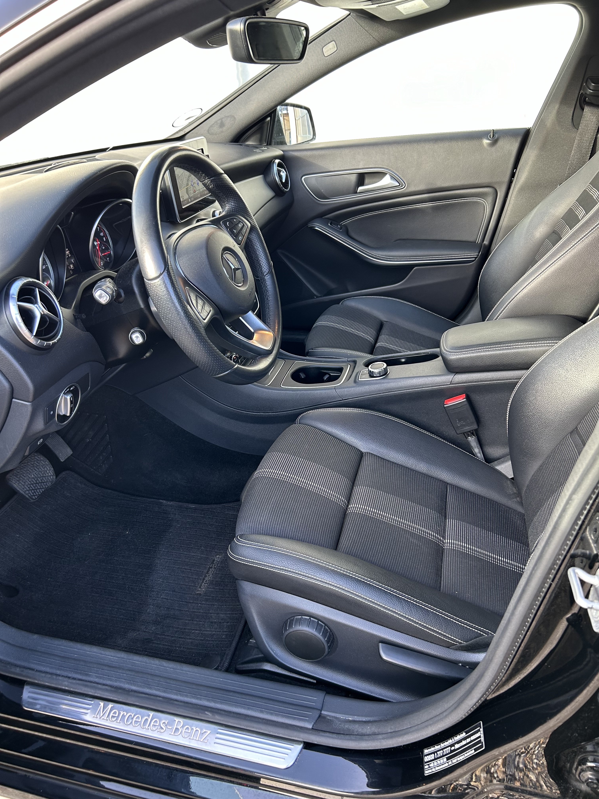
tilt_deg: -29.9
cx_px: 300
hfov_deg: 53.1
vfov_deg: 67.3
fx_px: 600
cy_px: 400
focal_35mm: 26
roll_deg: +2.4
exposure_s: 1/121
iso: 80
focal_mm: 5.7
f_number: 1.5
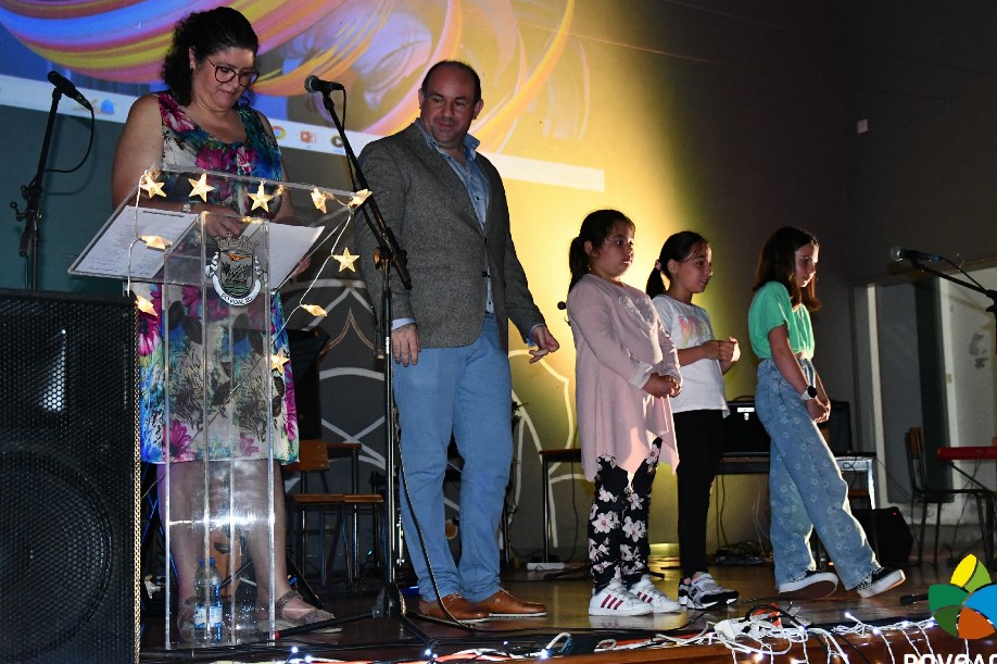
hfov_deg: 34.5
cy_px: 339
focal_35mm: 58
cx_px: 504
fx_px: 1605
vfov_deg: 23.4
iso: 4000
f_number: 4.5
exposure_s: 1/60
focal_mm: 35
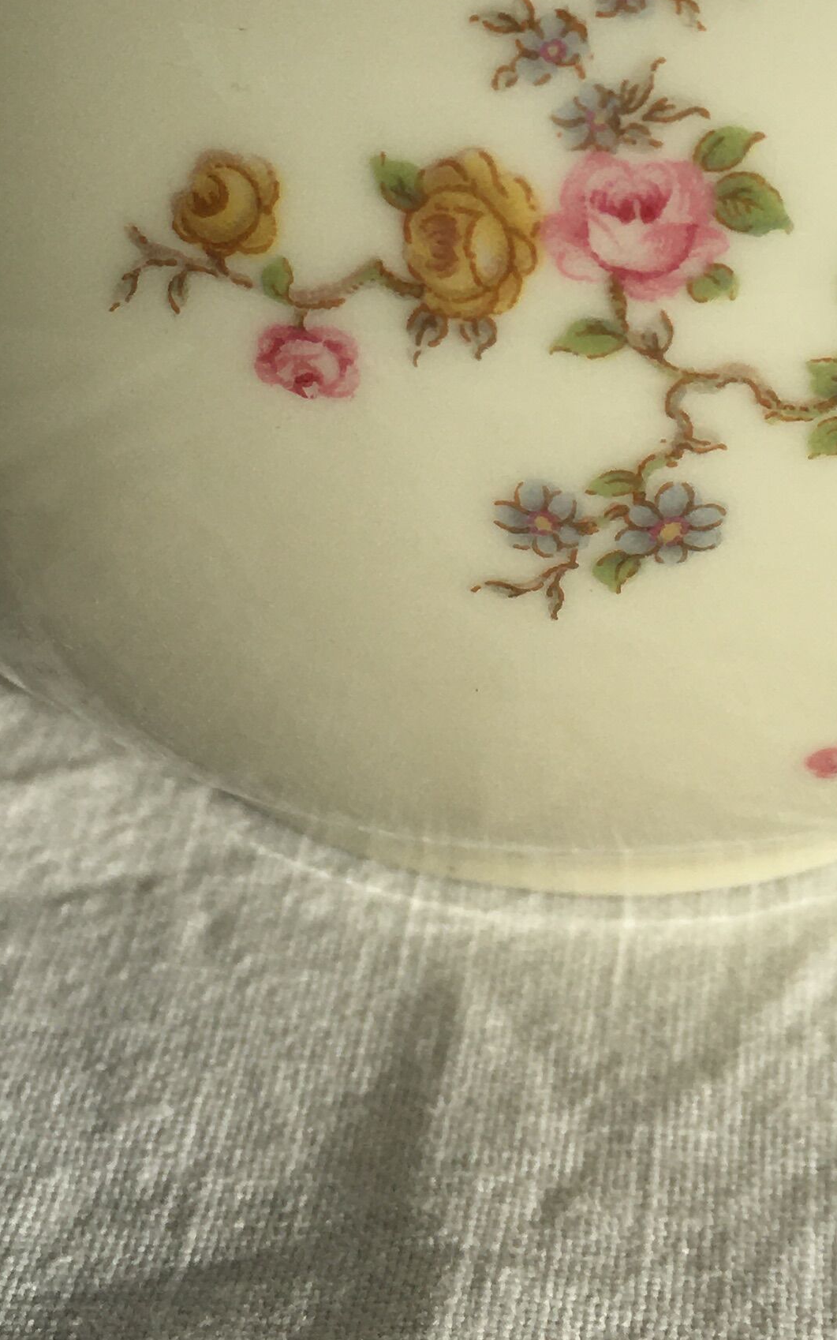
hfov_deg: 17.7
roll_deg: -0.7
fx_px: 2665
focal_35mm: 73
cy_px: 69
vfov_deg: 27.0
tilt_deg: -29.7
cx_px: 635
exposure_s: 1/2849
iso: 25
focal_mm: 4.15
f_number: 2.2
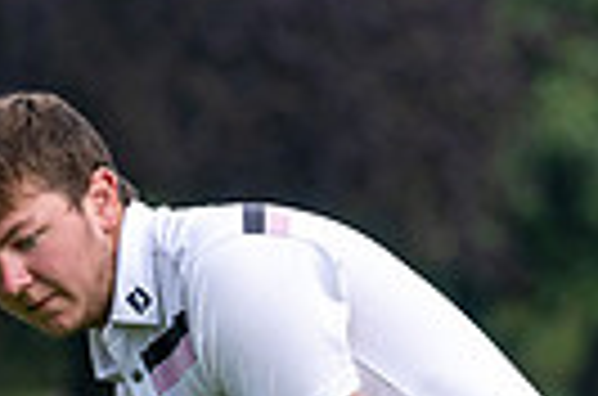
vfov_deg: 1.0
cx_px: 216
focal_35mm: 1313
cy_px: 839
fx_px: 21758
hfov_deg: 1.6
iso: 400
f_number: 6.3
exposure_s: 1/500
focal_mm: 300
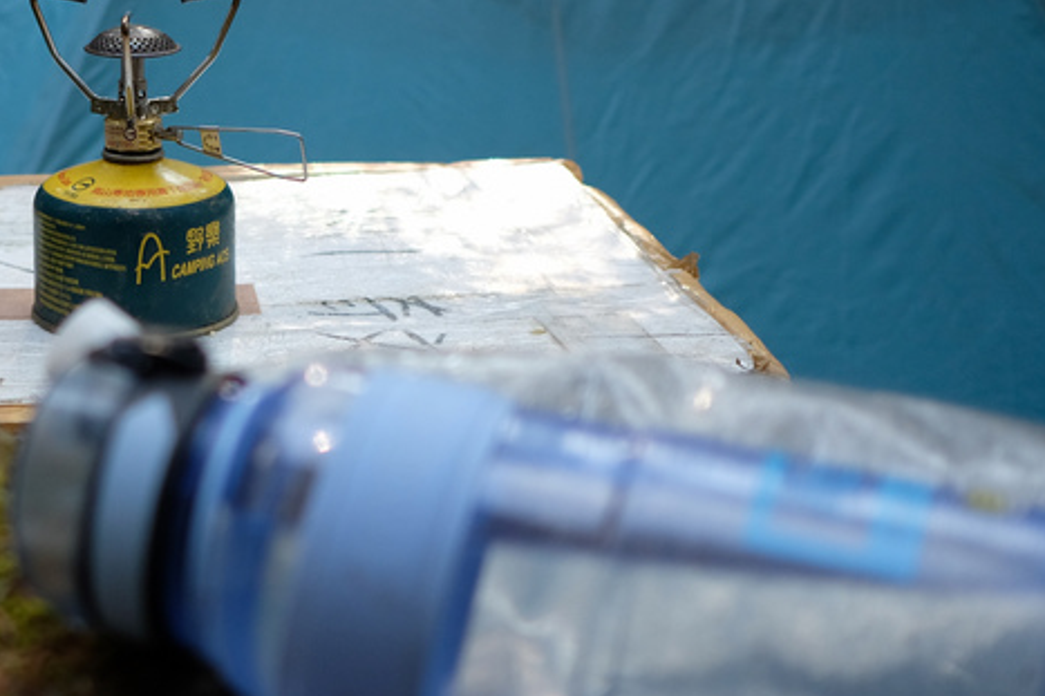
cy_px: 203
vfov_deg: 18.1
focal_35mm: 75
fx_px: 2176
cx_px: 76
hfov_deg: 26.0
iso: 500
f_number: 2
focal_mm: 23
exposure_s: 1/800
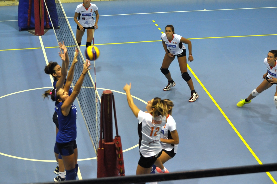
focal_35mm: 105
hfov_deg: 19.5
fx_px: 807
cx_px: 138
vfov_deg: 13.0
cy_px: 92
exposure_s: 1/250
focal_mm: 70
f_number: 4.5
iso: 1600
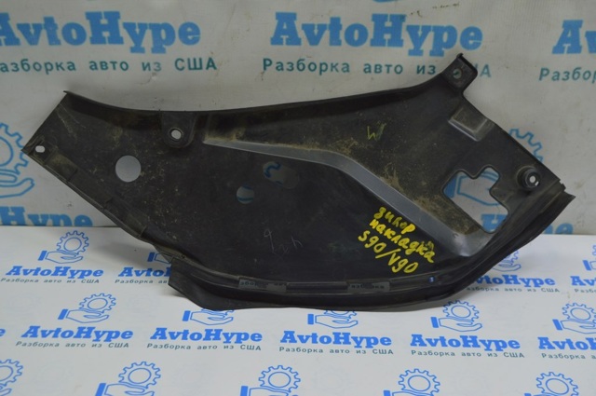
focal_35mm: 40
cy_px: 198
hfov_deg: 48.0
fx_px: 670
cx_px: 298
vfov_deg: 32.9
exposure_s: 1/40
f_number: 5.6
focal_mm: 27
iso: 400
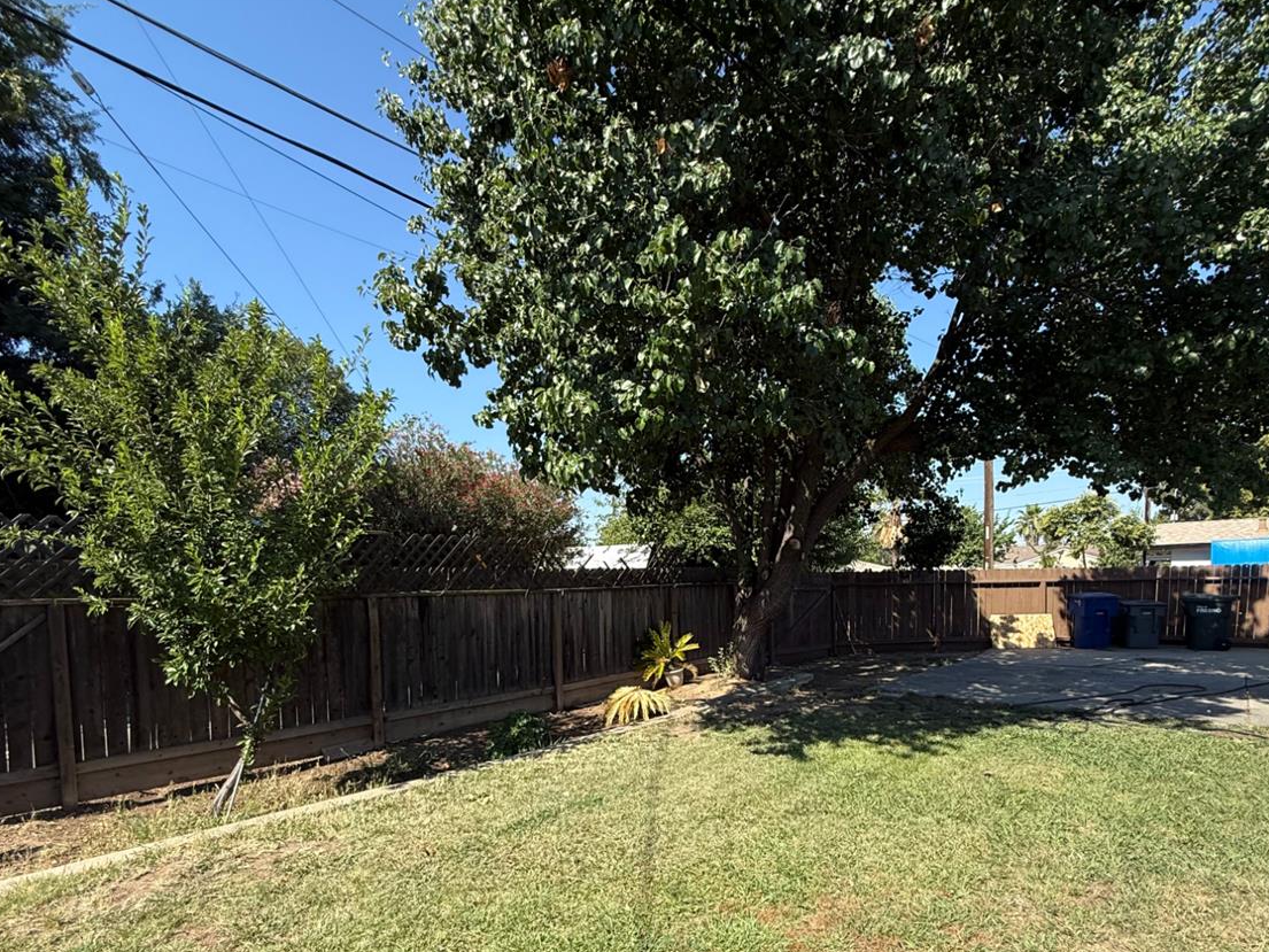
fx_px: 697
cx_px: 637
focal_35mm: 19
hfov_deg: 84.7
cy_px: 633
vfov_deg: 66.9
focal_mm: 2.22
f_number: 2.2
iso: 50
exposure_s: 1/853
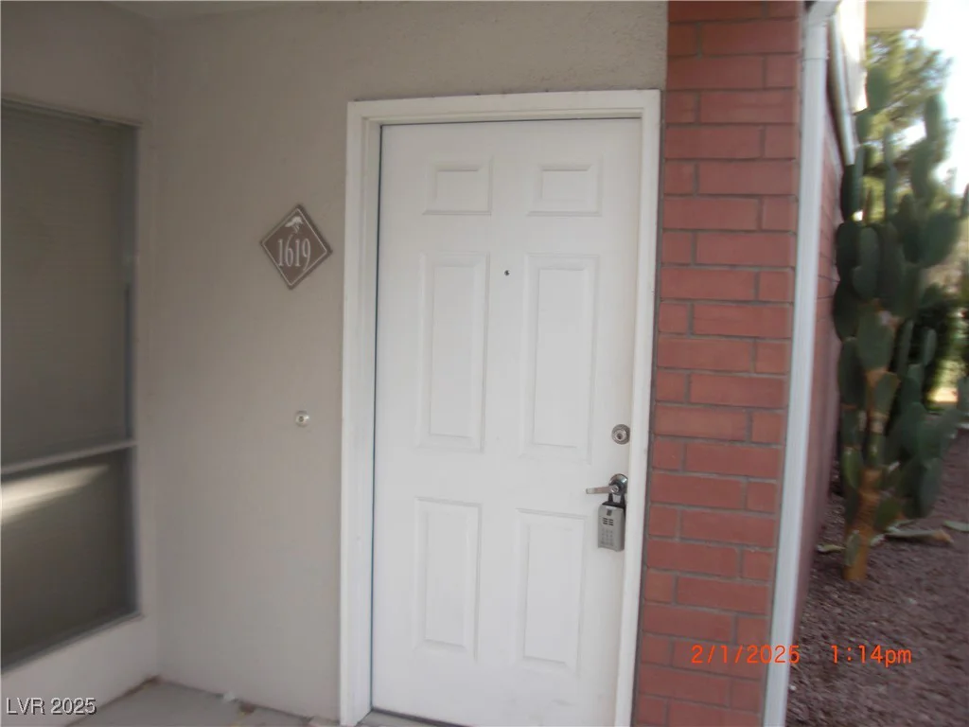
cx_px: 484
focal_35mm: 36
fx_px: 1008
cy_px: 364
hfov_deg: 51.4
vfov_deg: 39.7
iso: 50
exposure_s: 1/250
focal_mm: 6.3
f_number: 2.8
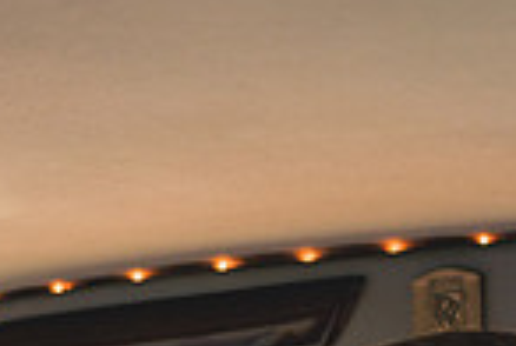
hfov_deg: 10.4
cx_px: 300
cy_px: 676
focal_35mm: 198
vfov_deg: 6.8
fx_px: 2844
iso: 125
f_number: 2.5
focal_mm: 50
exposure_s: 1/160
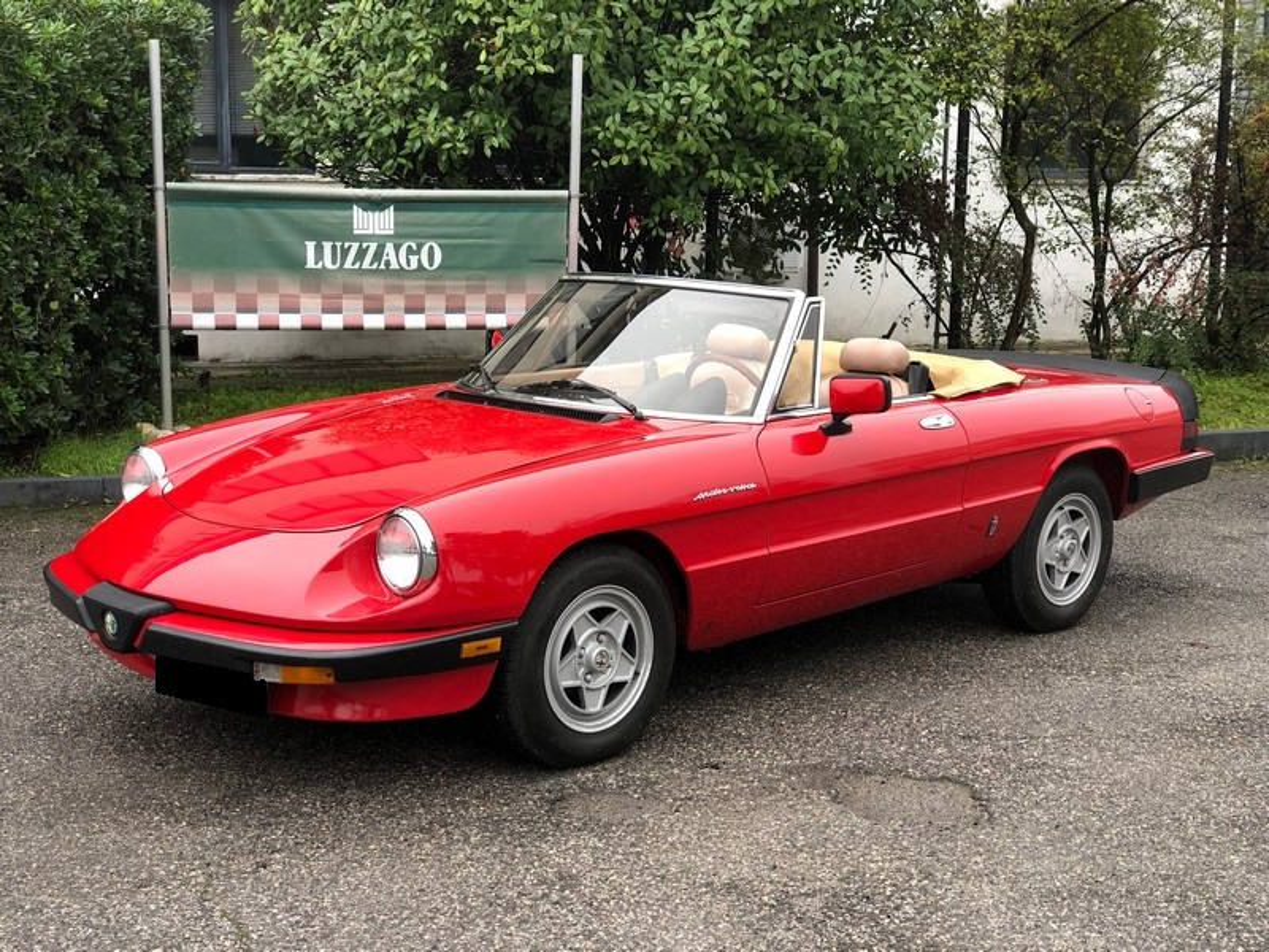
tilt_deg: -9.2
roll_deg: -0.1
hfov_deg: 36.8
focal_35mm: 52
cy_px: 476
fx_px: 1906
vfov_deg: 28.0
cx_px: 634
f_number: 2.4
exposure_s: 1/60
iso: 25
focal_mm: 6
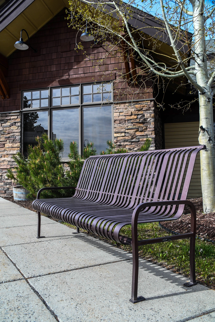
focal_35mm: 33
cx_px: 108
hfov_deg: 40.0
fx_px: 296
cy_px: 161
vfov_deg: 57.2
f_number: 7.1
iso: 500
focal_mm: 22
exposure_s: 1/800
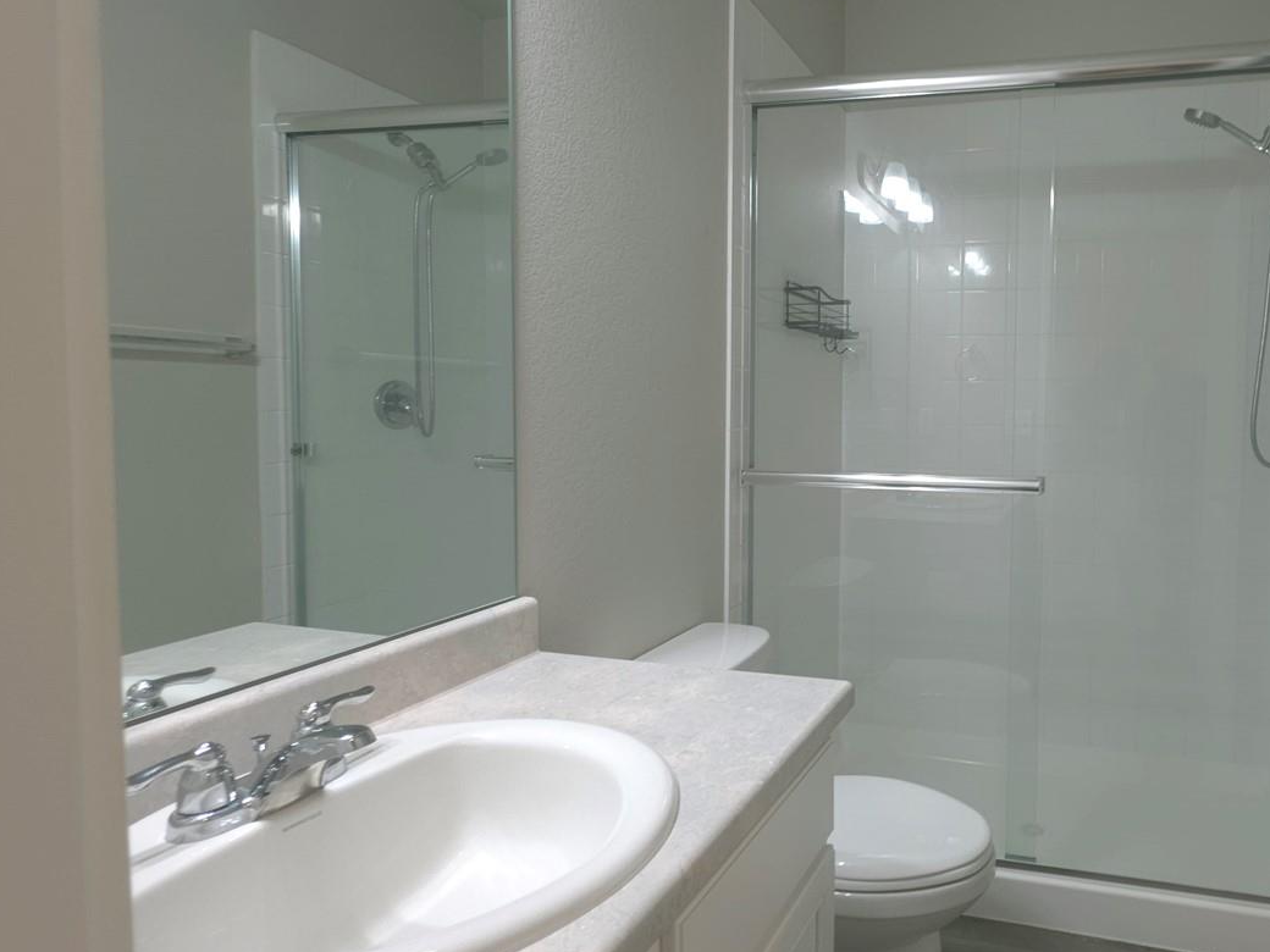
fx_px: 734
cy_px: 459
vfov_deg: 66.0
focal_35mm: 20
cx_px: 945
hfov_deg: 76.1
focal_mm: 2.2
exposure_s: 1/30
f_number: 1.9
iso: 40
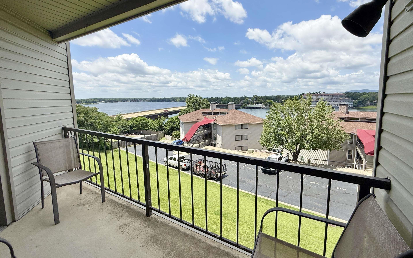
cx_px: 215
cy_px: 119
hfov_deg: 97.8
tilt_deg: -6.5
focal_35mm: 16
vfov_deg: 71.2
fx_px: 180
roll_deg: +1.0
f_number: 2.2
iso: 50
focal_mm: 2.22
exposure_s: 1/2506
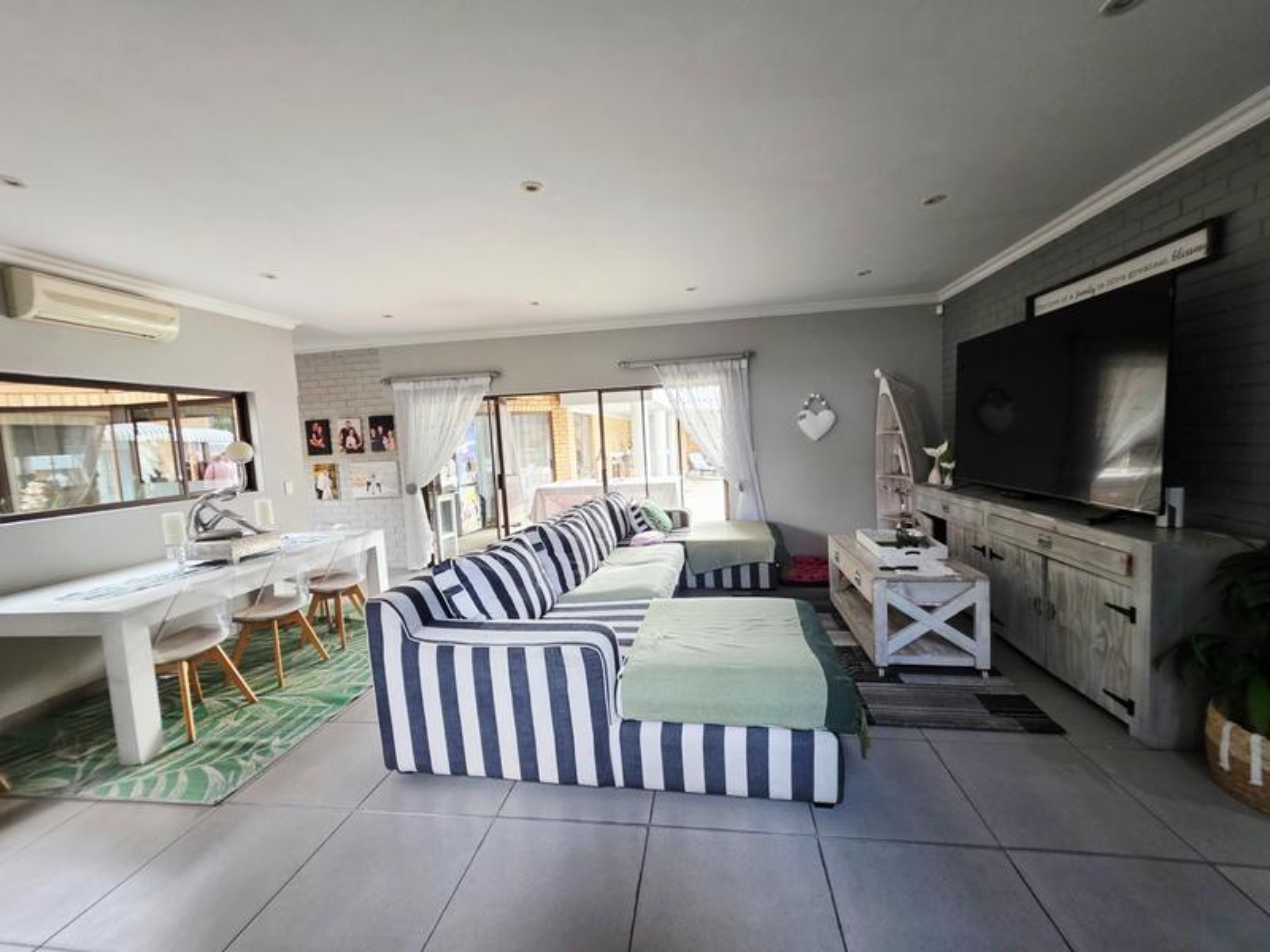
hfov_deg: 106.2
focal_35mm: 13
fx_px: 477
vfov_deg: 89.9
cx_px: 635
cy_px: 476
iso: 160
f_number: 1.9
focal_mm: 2.2
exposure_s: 1/50.3
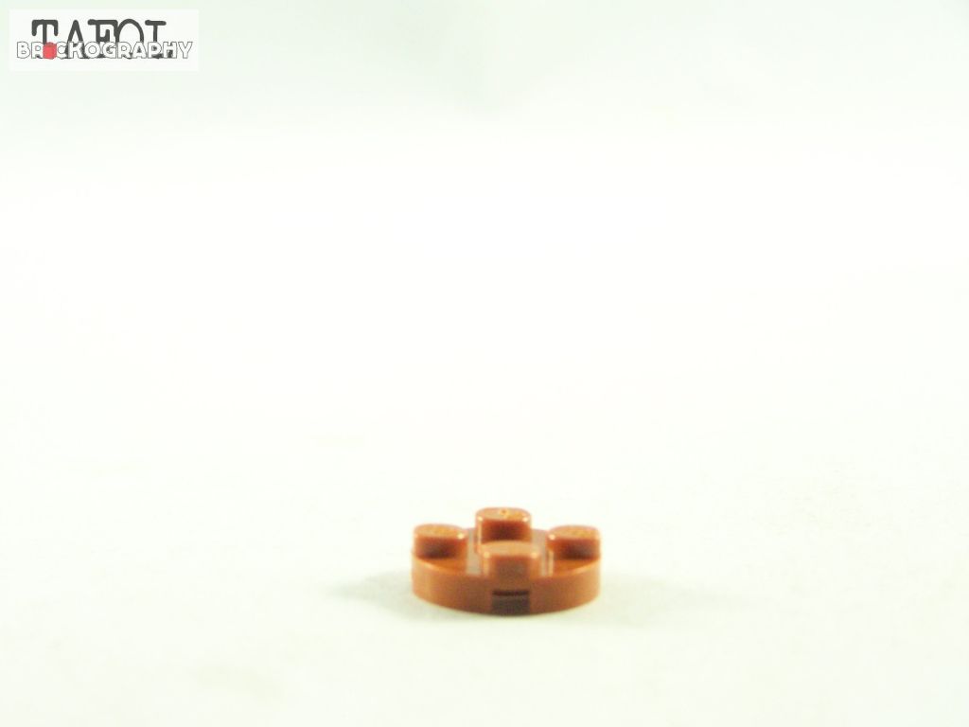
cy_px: 364
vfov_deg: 12.7
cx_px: 484
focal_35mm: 117
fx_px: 3275
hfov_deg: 16.8
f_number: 3.2
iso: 400
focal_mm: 19.4
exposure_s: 1/60
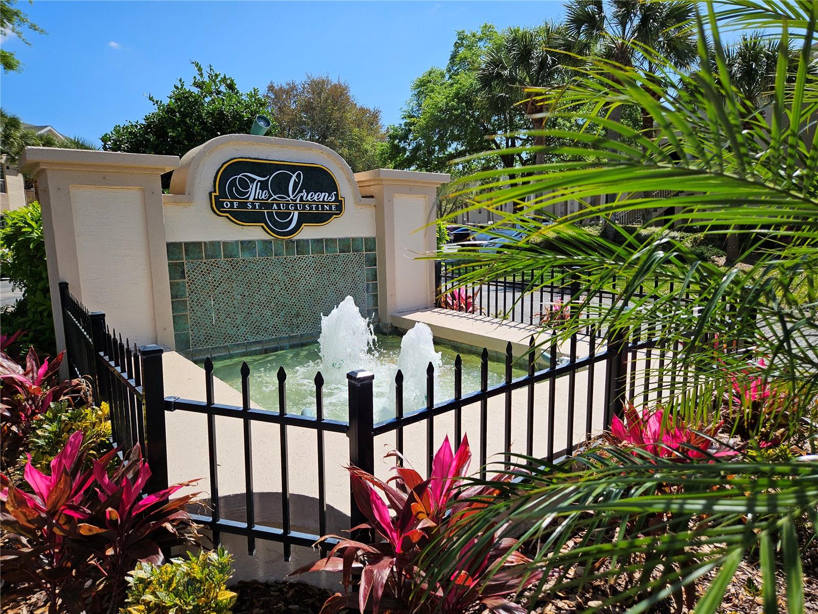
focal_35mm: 23
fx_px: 544
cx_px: 409
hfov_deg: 73.9
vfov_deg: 58.9
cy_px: 307
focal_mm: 5.4
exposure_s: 1/2140
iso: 25
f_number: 1.8
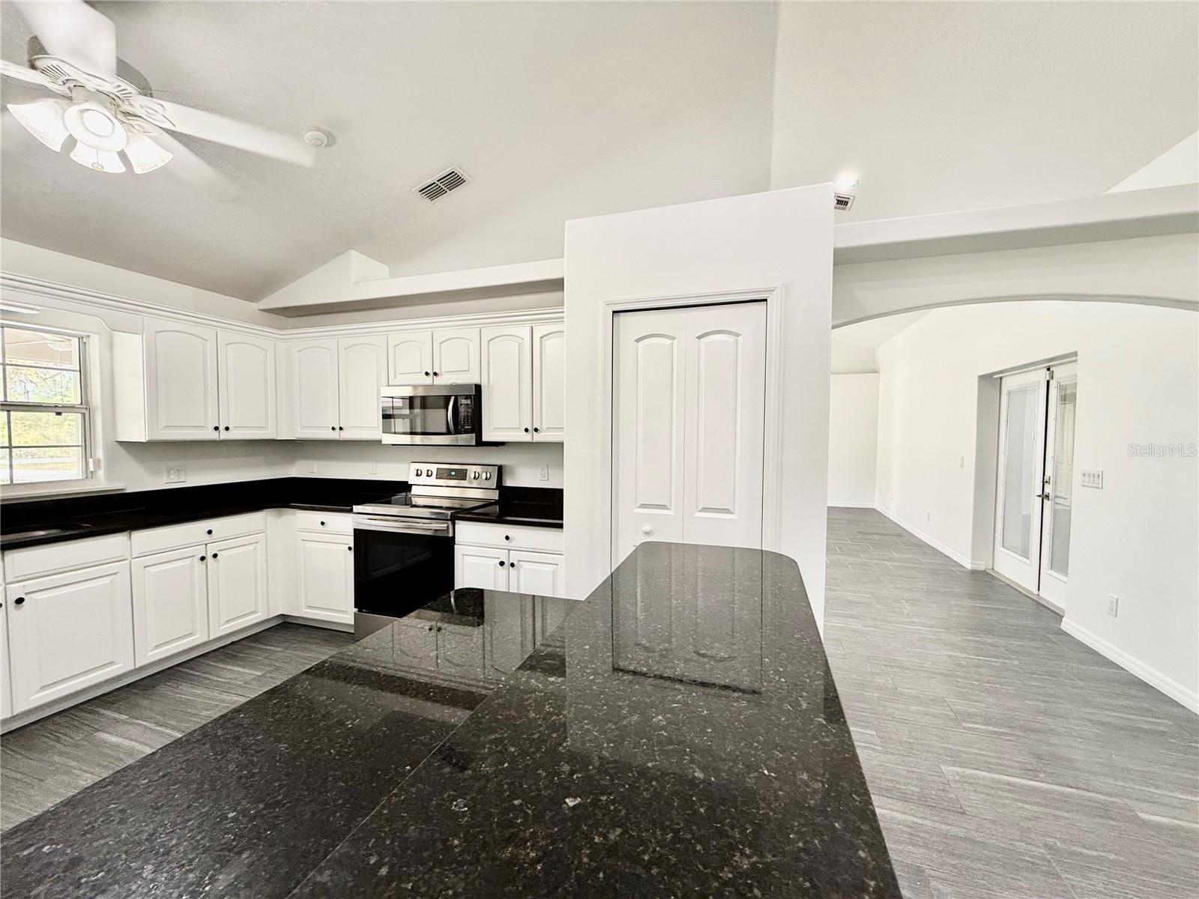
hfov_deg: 102.1
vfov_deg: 85.7
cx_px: 600
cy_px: 450
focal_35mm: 14
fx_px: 485
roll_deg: -0.6
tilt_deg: -2.0
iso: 250
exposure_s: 1/120
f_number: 2.2
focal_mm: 2.22
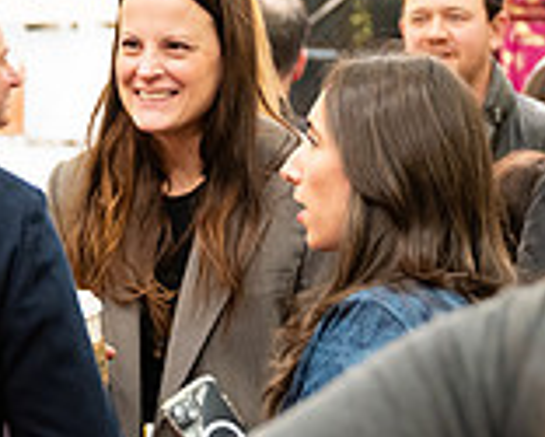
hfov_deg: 10.7
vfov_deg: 8.6
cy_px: 171
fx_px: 2889
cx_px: 49
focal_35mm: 179
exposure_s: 1/160
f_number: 3.2
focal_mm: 51
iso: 1250
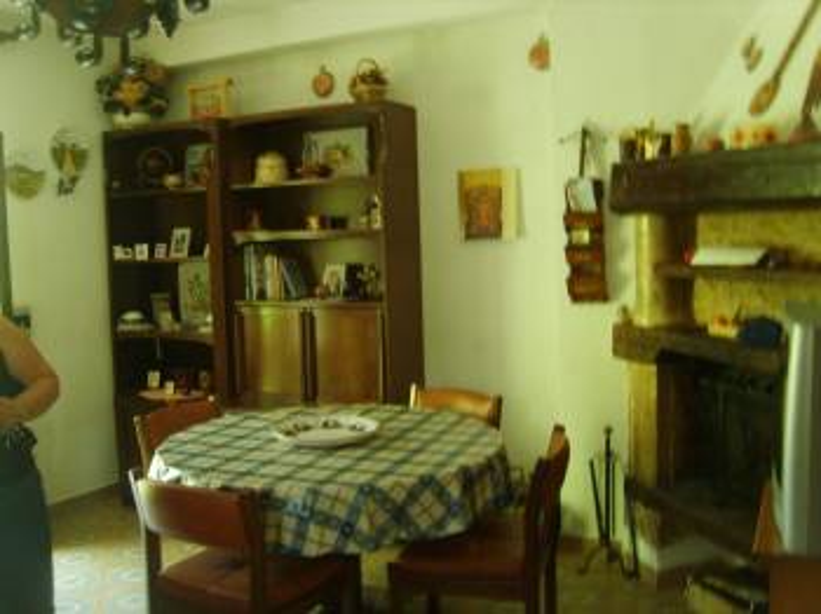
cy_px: 307
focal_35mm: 35
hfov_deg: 52.7
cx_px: 410
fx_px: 830
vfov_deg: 40.7
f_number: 2.8
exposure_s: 1/15
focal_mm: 7.4
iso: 123
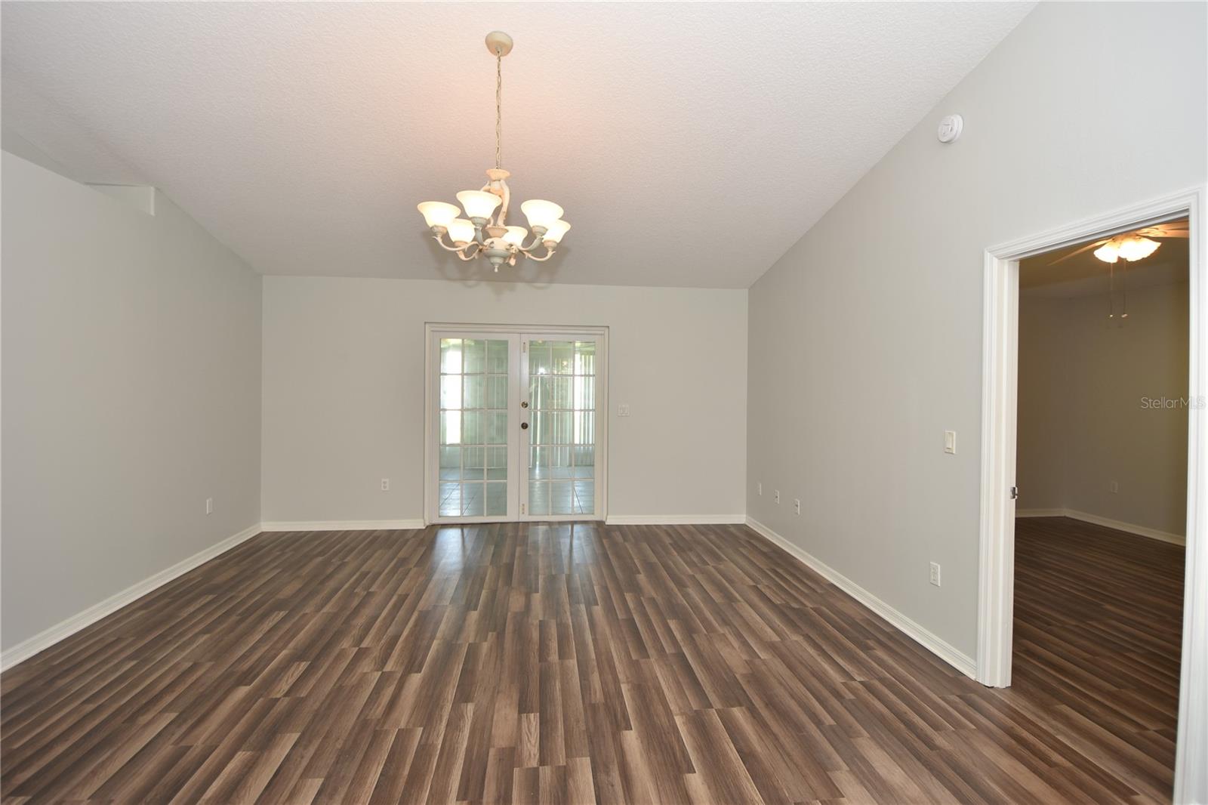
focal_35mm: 16
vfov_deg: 72.0
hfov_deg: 95.0
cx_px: 604
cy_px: 402
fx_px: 554
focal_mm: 11
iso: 220
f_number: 4
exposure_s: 1/60
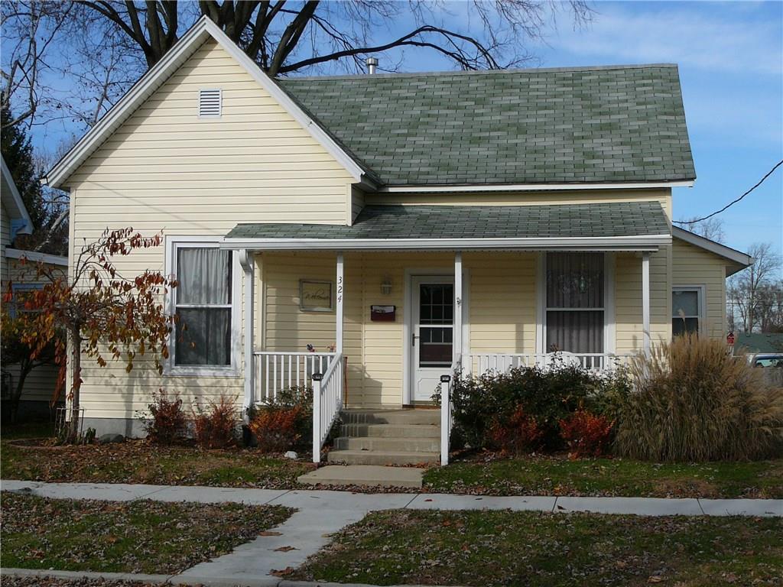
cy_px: 294
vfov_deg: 28.0
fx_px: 1176
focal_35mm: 52
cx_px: 392
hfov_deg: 36.8
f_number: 5.6
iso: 80
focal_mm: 7.8
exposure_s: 1/400
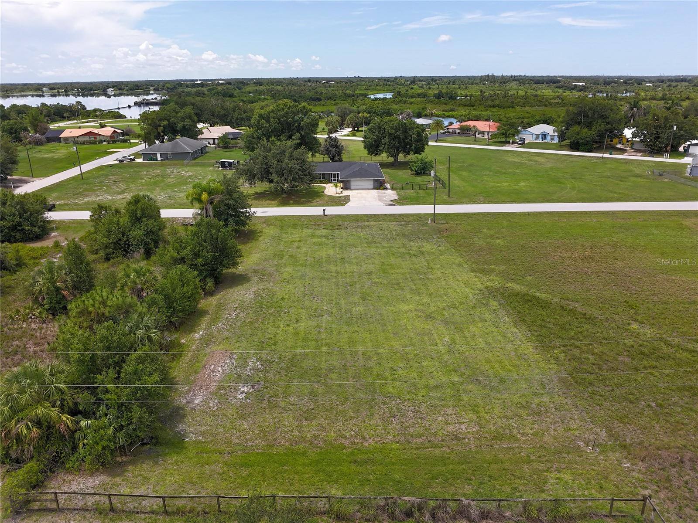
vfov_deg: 56.8
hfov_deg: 71.6
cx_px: 349
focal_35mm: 24
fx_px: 484
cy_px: 262
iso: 130
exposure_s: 1/800
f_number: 2.8
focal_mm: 4.55
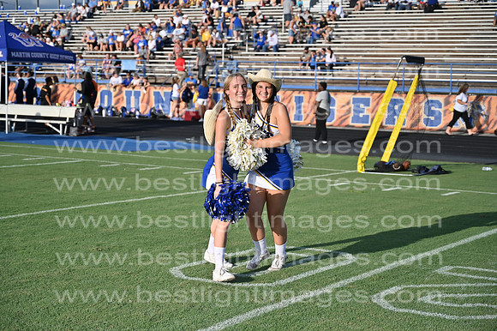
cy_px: 166
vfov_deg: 19.4
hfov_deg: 28.9
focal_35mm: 70
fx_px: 966
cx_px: 248
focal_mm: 70
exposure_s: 1/8000
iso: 500
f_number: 4
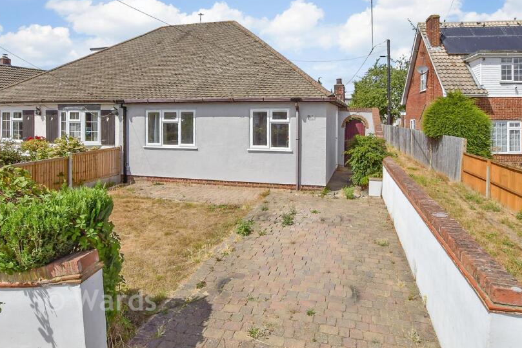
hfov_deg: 86.9
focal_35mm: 19
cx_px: 259
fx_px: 275
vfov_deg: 64.2
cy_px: 149
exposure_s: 1/2500
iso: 400
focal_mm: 10
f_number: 8
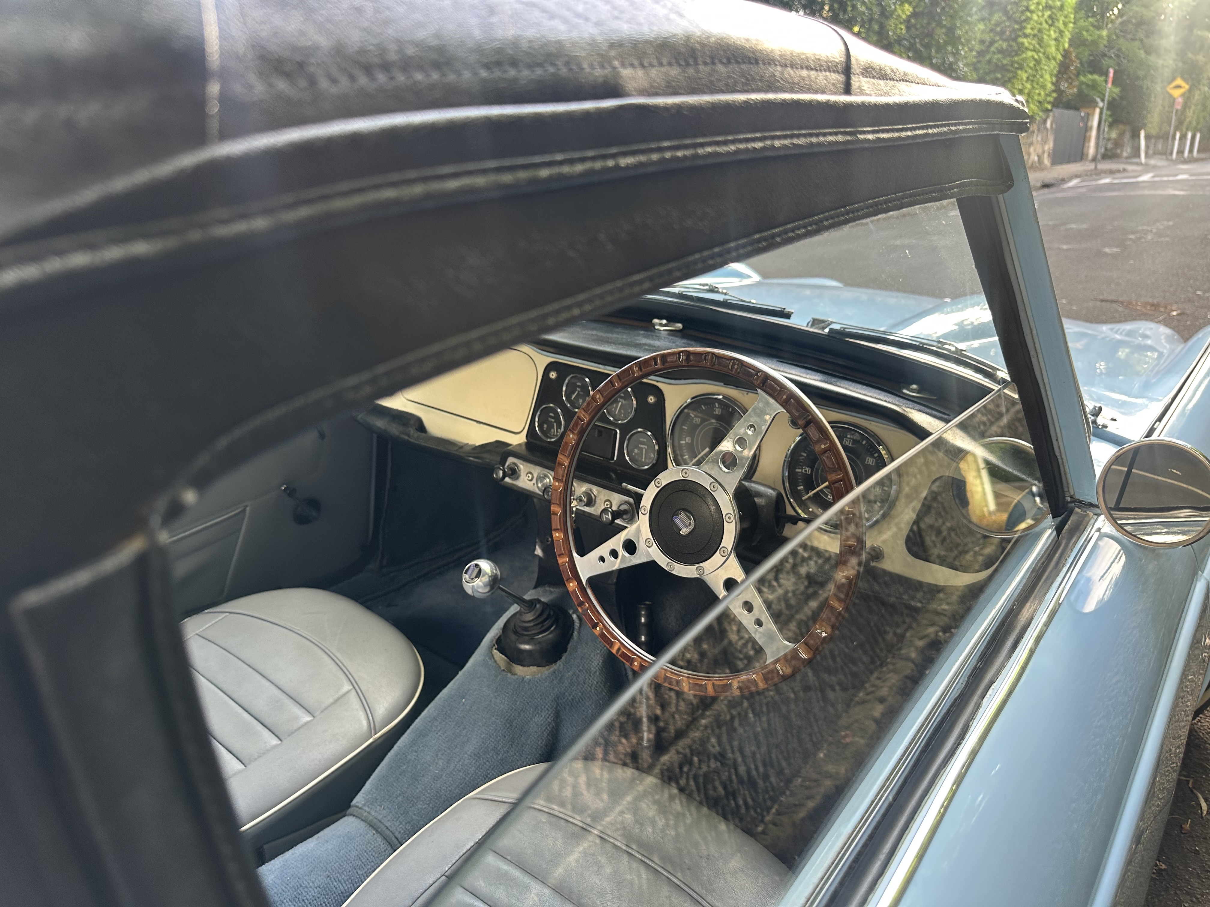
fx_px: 839
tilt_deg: -17.8
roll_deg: +0.3
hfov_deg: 71.6
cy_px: 454
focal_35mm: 24
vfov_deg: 56.8
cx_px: 605
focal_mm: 6.86
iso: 125
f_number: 1.78
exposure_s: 1/121
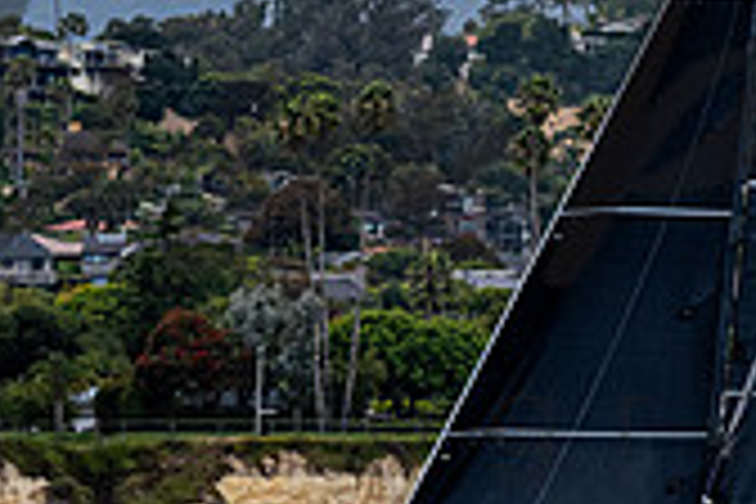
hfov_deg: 3.8
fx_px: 11339
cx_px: 1104
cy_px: 300
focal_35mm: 540
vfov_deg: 2.5
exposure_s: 1/1250
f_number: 6.7
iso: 800
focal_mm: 125
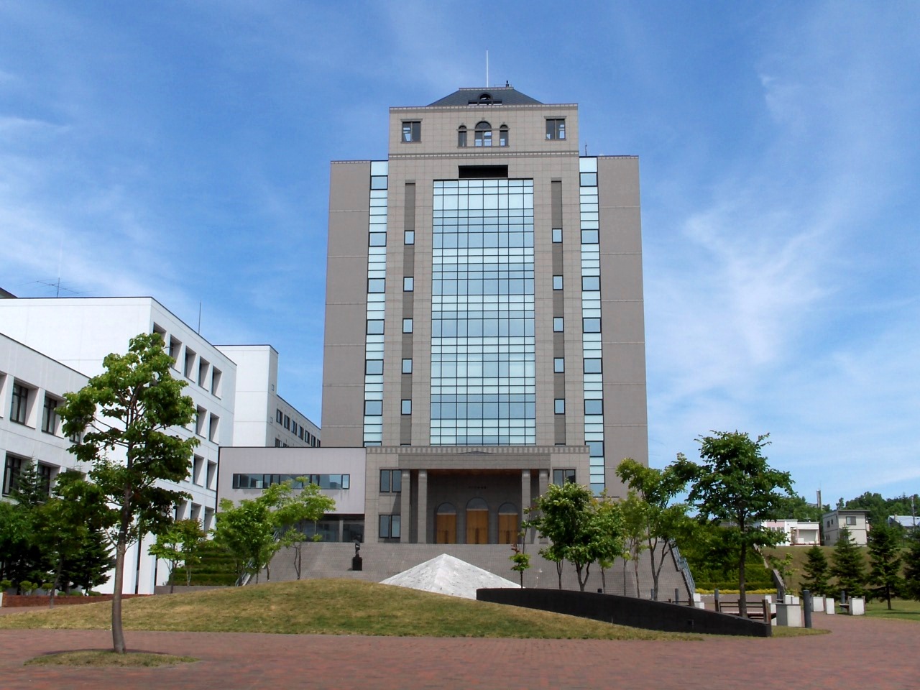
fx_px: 904
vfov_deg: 41.8
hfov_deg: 54.0
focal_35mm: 34
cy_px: 345
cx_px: 460
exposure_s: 1/128
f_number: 8
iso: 50
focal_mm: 7
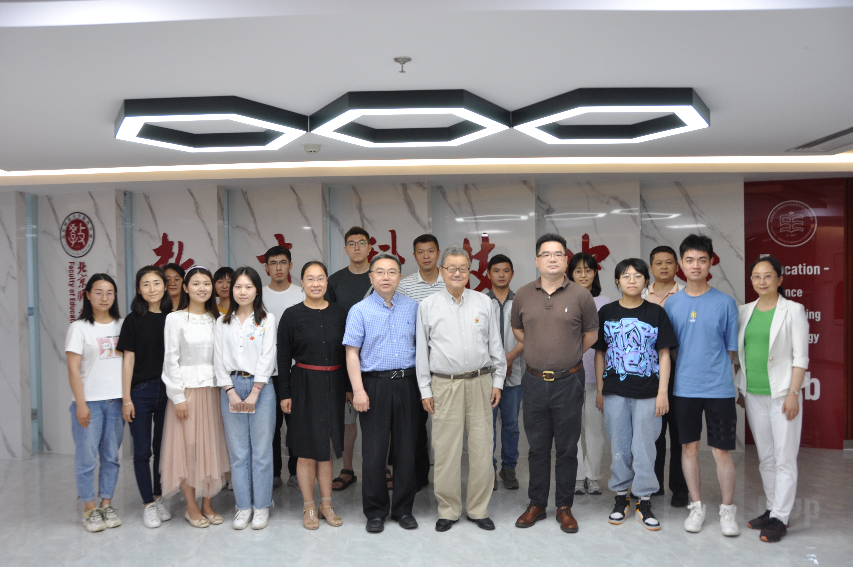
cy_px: 284
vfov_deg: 43.5
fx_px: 710
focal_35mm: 30
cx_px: 426
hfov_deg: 62.0
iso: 400
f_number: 5
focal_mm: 20
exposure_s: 1/25
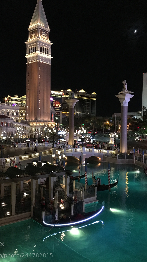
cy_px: 128
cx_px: 66
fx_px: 236
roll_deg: -1.5
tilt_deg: -0.4
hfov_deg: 34.6
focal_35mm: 34
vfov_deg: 58.0
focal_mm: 4.15
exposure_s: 1/15
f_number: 2.2
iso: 250
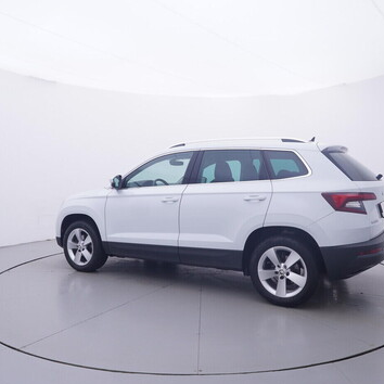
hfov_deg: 54.5
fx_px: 372
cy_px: 198
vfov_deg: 54.6
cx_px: 210
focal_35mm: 30
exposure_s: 1/80
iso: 200
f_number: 5
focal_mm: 15
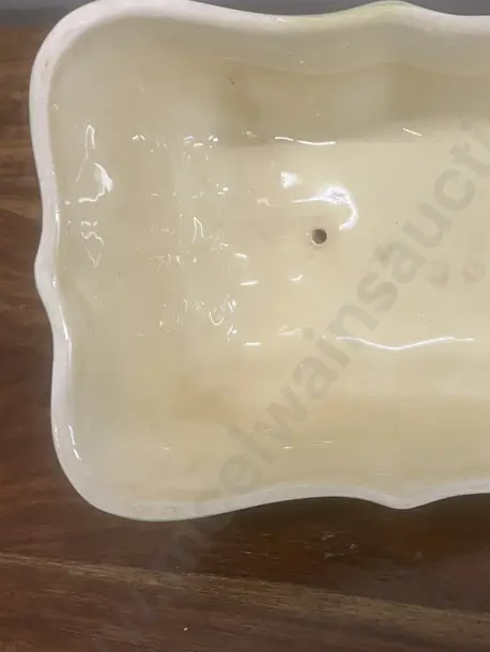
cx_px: 368
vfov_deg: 40.4
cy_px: 304
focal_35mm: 47
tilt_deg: -55.0
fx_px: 886
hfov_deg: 30.4
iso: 125
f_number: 1.8
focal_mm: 3.99
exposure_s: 1/50
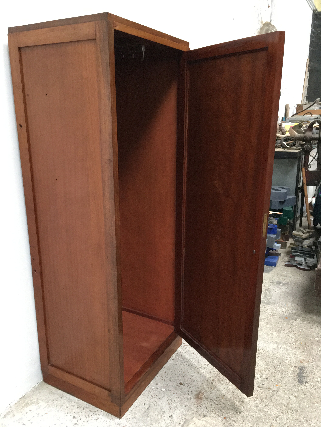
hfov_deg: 48.2
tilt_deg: -17.0
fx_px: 359
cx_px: 160
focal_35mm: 29
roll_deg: -0.3
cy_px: 214
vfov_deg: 61.7
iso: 250
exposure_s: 1/17
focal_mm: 4.15
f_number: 2.2
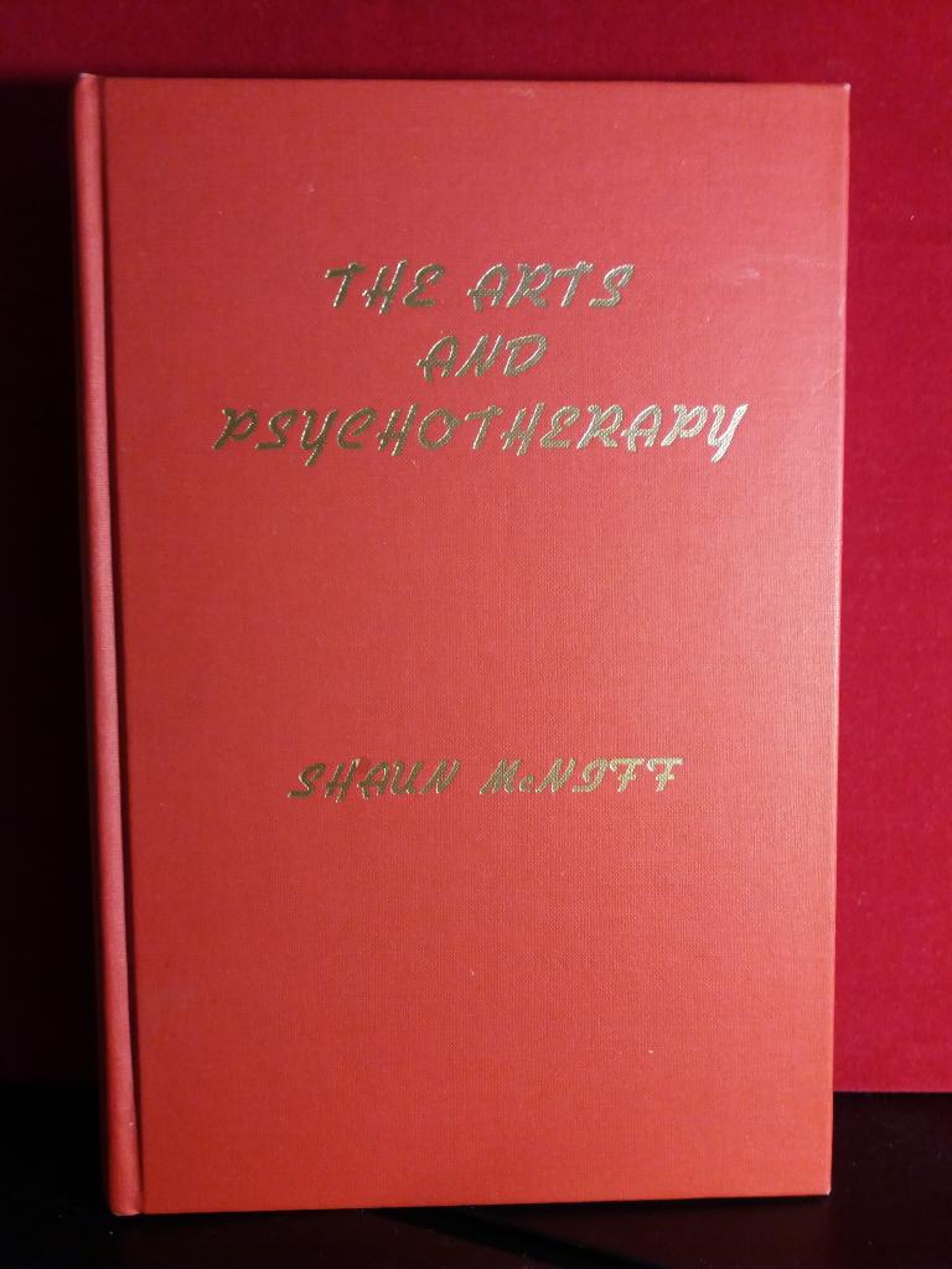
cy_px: 634
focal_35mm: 28
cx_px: 476
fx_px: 1027
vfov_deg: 63.4
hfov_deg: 49.7
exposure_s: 1/33
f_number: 1.9
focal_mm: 3.7
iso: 125
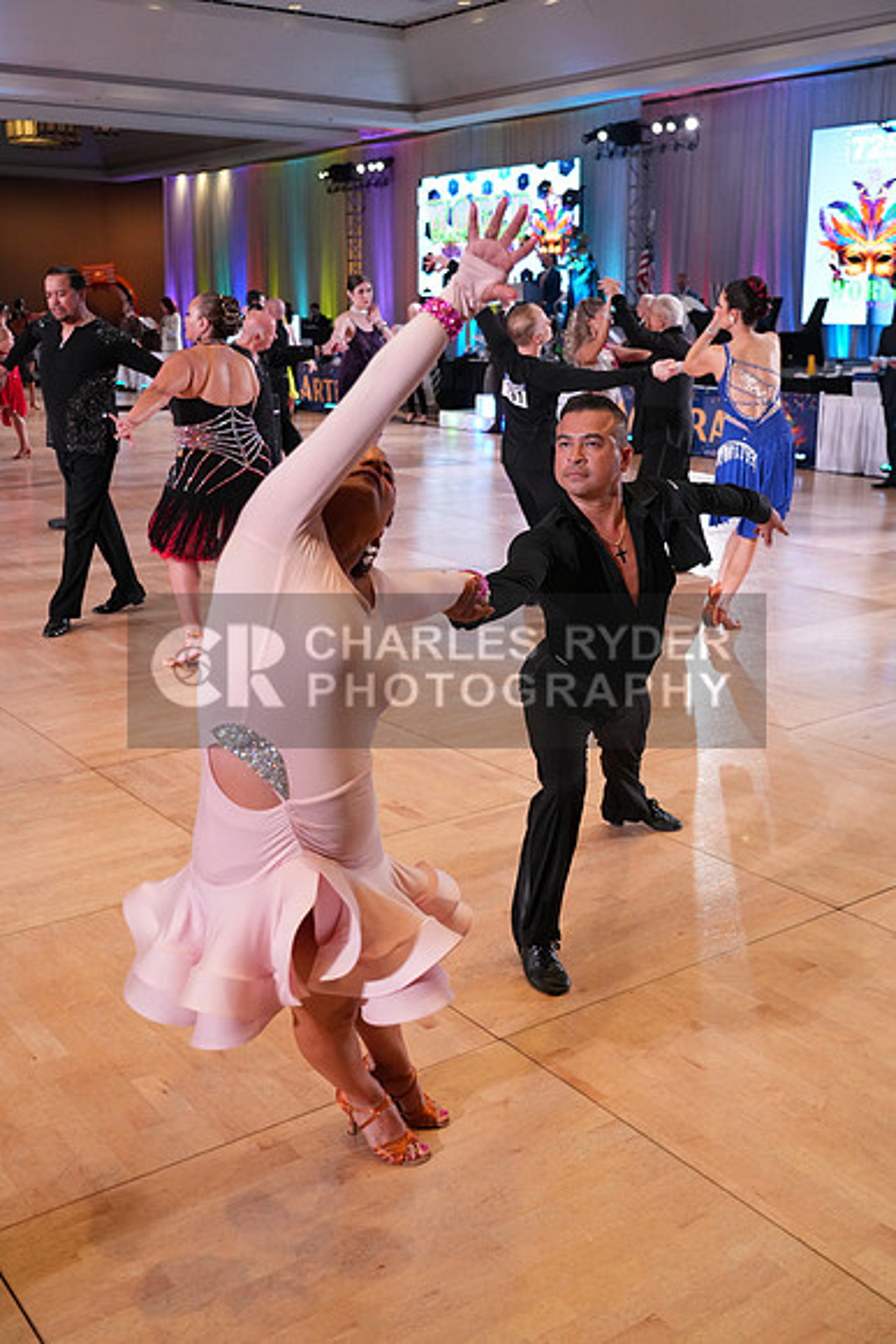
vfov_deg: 54.4
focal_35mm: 35
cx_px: 448
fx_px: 1306
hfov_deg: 37.9
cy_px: 672
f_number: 4
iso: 2500
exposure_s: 1/500
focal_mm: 35
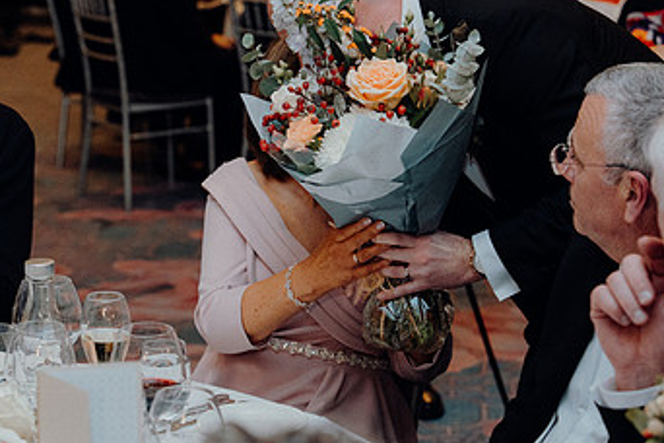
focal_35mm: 112
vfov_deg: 12.2
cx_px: 326
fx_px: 2066
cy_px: 232
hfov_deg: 18.3
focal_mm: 66
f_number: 3.5
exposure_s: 1/160
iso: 2500
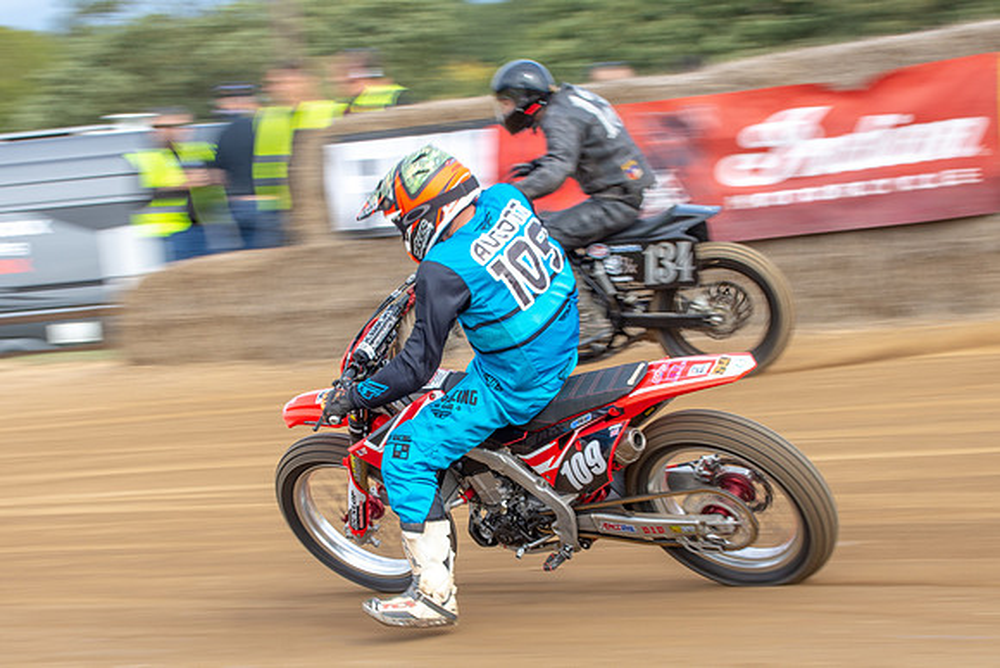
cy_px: 382
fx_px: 3129
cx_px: 456
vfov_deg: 12.2
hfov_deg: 18.2
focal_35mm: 113
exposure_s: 1/100
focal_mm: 56
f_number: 11
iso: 160
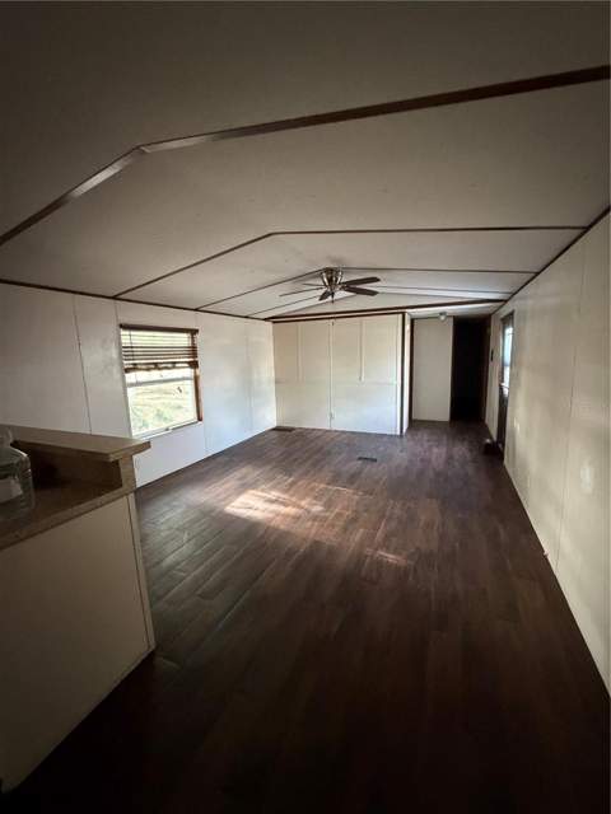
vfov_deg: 102.1
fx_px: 329
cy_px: 407
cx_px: 306
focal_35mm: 14
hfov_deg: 85.7
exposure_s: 1/40
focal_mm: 2.22
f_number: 2.2
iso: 1600
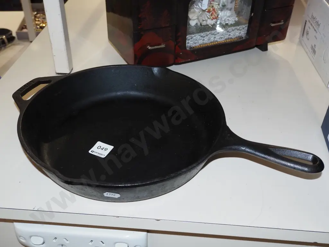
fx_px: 361
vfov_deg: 37.7
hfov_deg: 49.0
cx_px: 164
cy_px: 124
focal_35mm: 38
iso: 2500
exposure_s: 1/60
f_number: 5.6
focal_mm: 19
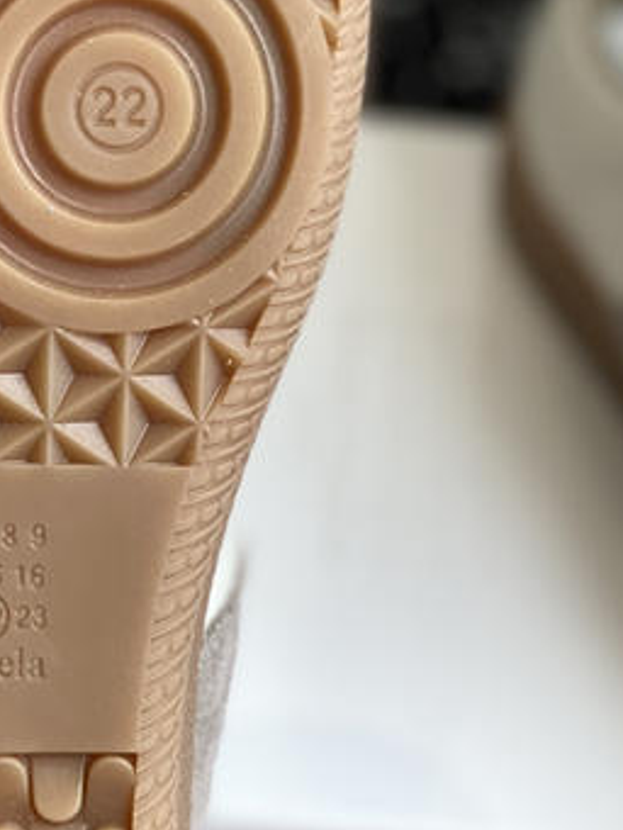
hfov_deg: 11.2
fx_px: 3166
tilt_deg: -43.3
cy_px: 251
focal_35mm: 132
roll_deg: -6.8
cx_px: 202
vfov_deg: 14.9
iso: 20
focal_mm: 6
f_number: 2
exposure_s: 1/122
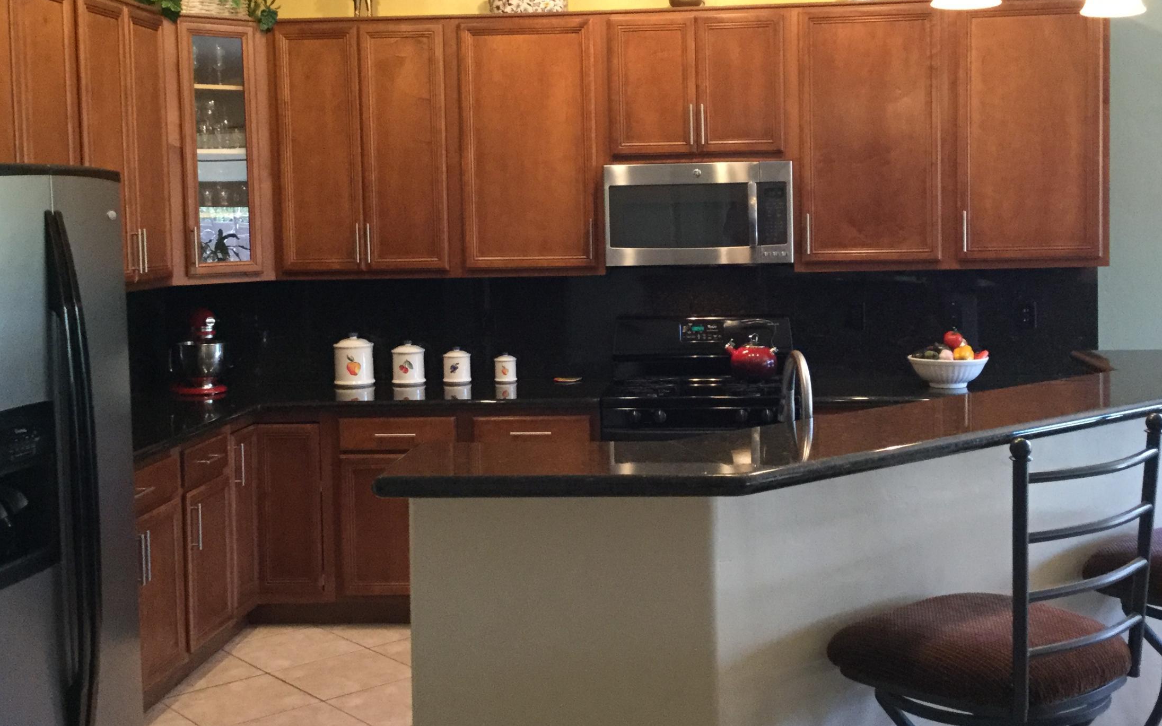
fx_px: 1425
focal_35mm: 45
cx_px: 617
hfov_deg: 44.3
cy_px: 278
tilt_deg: -4.2
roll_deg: +0.7
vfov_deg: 28.5
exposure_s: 1/30
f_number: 2.4
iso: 160
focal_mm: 3.3
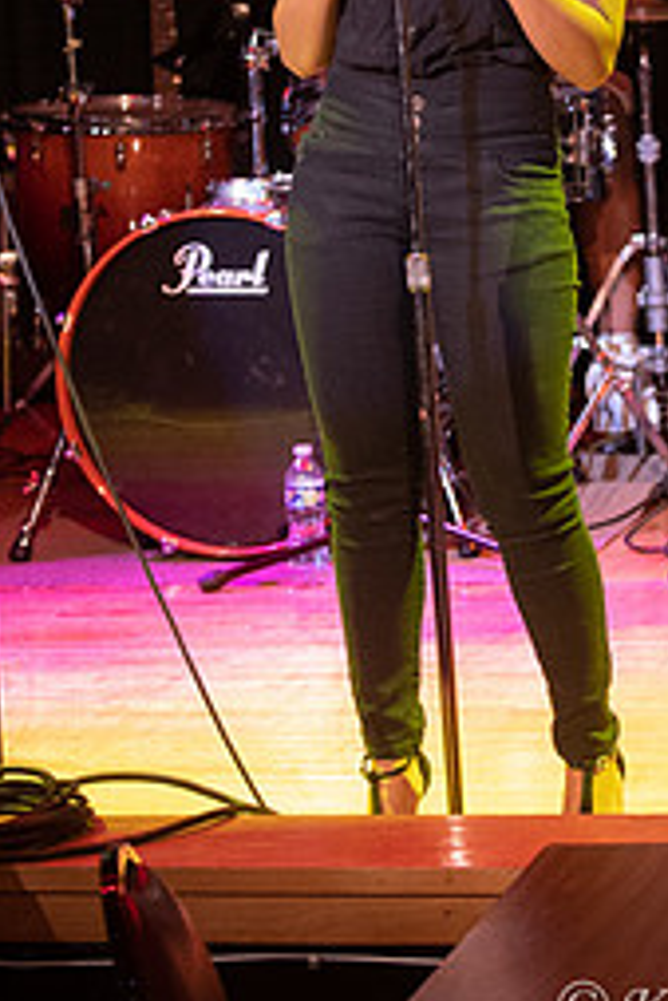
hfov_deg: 6.9
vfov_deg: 10.2
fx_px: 5559
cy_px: 186
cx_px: 490
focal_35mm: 200
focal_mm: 75
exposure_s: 1/200
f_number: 2.8
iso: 3200
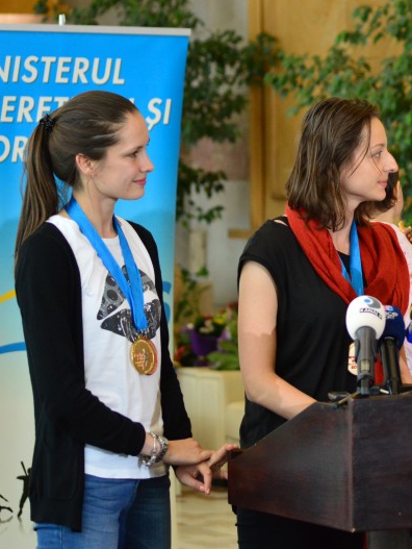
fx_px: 2980
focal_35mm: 188
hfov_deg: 7.9
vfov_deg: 10.5
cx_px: 410
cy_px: 274
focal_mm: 86
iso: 1600
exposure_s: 1/400
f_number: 4
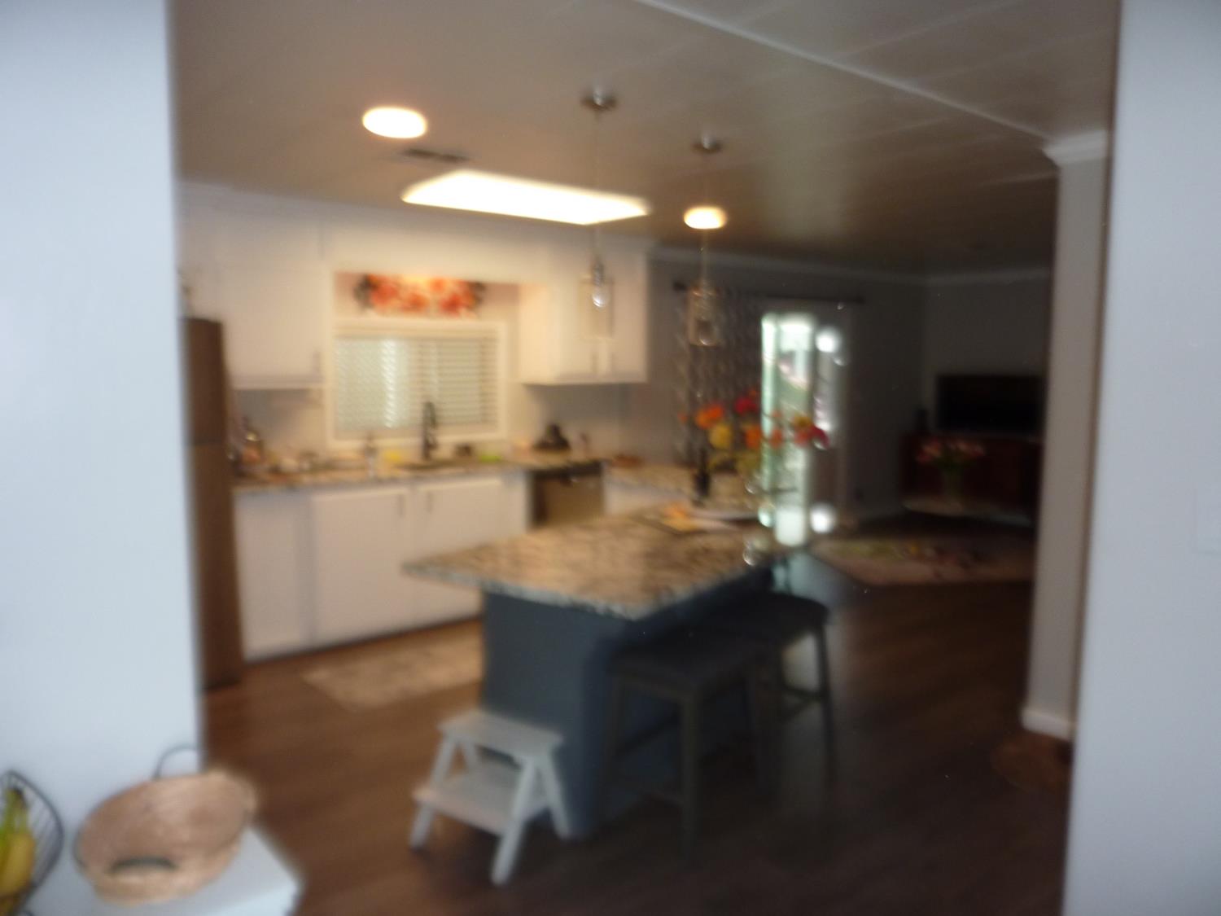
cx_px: 610
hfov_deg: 69.4
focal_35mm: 25
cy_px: 458
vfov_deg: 54.9
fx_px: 882
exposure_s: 1/30
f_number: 3.3
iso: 160
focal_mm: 4.1
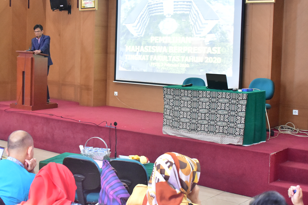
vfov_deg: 23.7
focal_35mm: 57
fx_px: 488
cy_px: 66
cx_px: 93
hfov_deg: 34.6
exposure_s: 1/15
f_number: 3.8
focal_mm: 24
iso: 2500
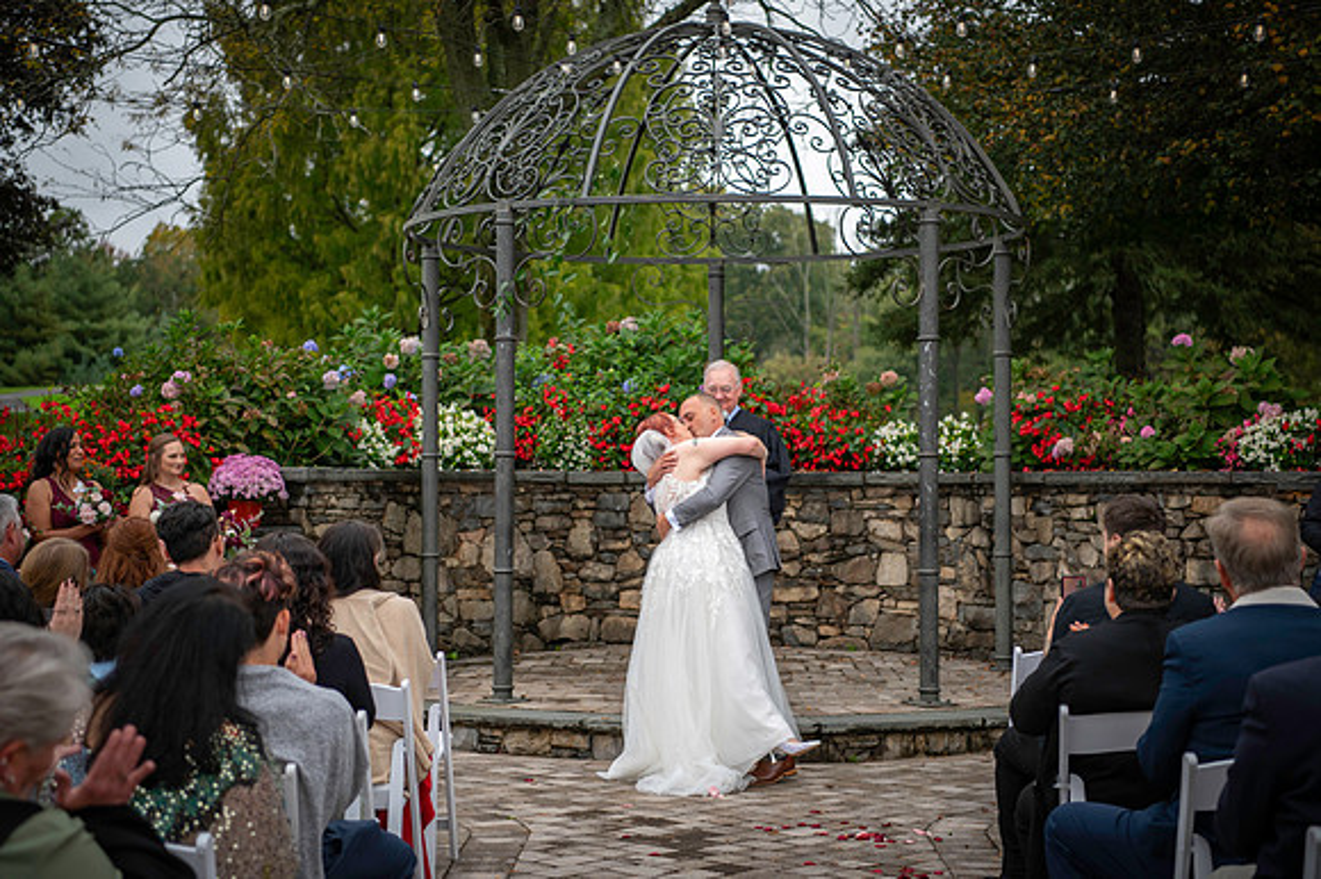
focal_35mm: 62
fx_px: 2274
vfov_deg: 21.9
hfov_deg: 32.4
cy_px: 440
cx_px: 660
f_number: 2.8
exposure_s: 1/400
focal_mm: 62
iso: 800
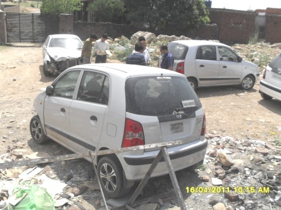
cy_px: 105
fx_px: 284
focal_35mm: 35
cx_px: 140
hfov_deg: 52.6
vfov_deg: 40.7
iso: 100
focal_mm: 6.3
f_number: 8.4
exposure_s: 1/250
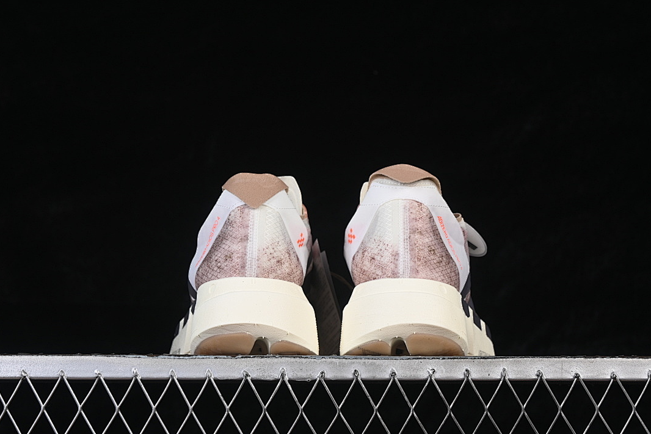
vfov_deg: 18.0
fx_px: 1374
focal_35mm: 76
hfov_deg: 26.6
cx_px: 323
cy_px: 218
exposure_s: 1/80
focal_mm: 50
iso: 160
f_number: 8
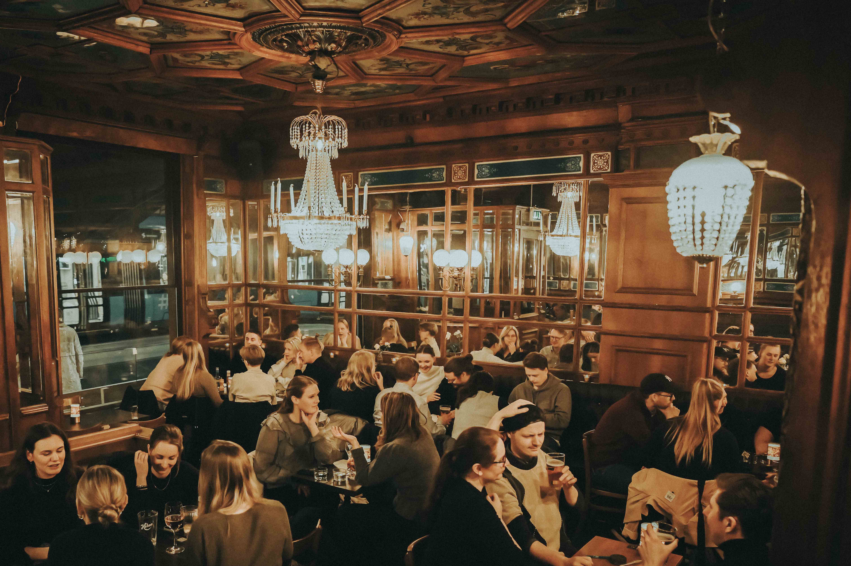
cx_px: 426
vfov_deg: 52.1
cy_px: 283
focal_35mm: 24
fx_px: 579
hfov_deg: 72.6
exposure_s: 1/80
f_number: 3.5
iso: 5000
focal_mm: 24.5
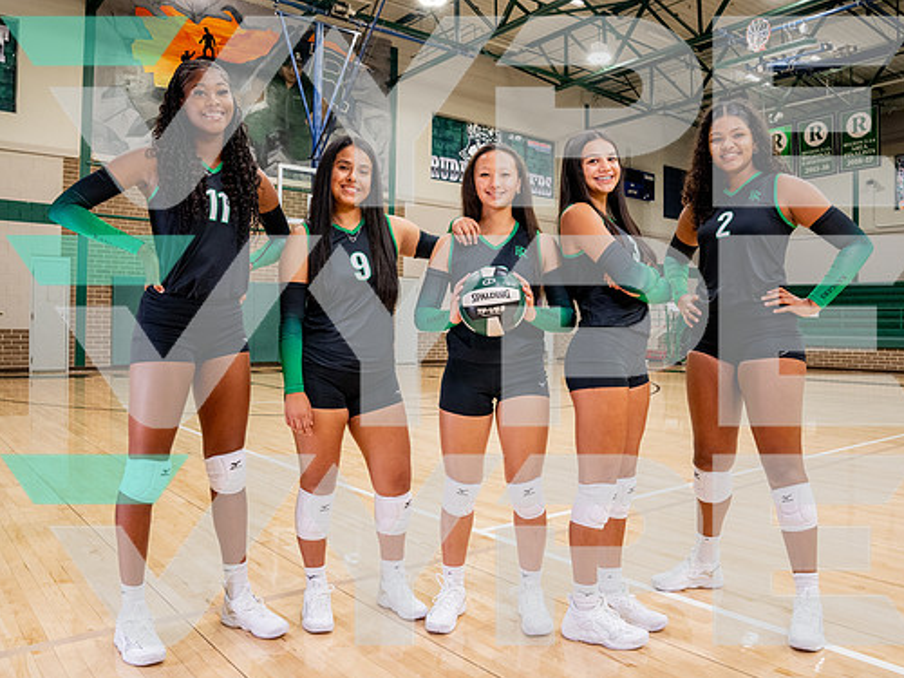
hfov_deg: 63.4
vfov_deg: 49.7
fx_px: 731
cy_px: 330
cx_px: 467
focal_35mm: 28
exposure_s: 1/80
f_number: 7.1
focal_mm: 24
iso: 2500
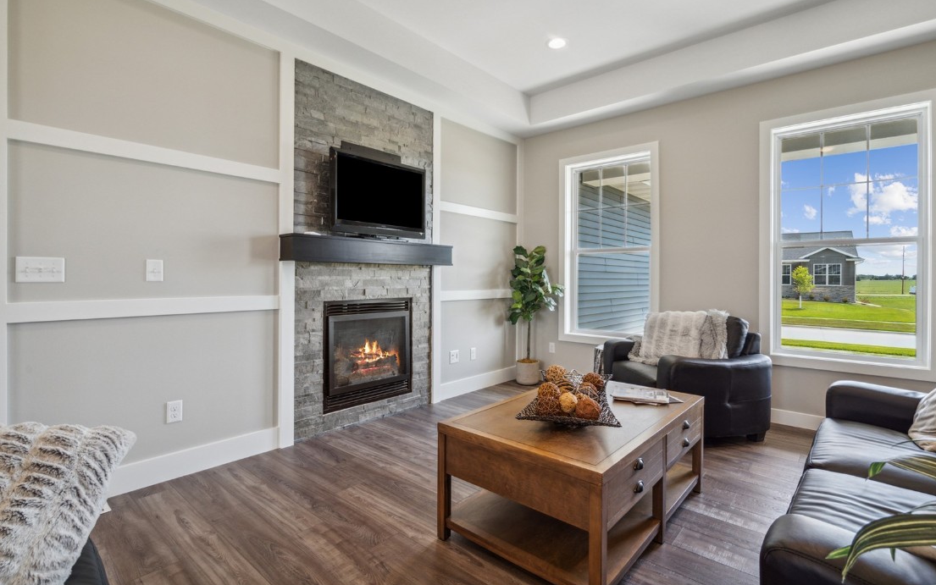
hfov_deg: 94.4
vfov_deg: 67.9
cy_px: 268
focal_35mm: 17
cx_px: 468
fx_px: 434
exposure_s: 1/50
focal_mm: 16
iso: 800
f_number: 10
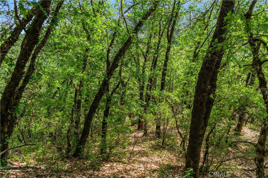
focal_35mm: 29
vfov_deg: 44.9
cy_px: 89
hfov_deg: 63.7
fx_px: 216
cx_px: 134
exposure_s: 1/80
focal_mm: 29
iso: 100
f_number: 5
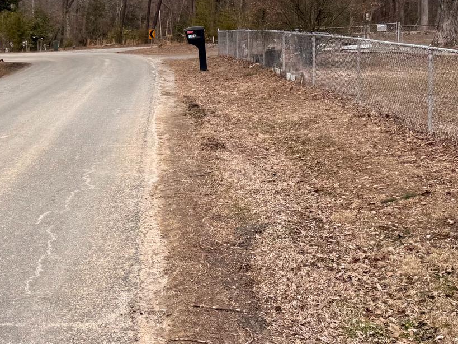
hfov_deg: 31.1
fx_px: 794
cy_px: 165
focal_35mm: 60
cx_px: 67
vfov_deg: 24.4
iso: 80
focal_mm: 6.76
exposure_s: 1/2611
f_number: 1.78
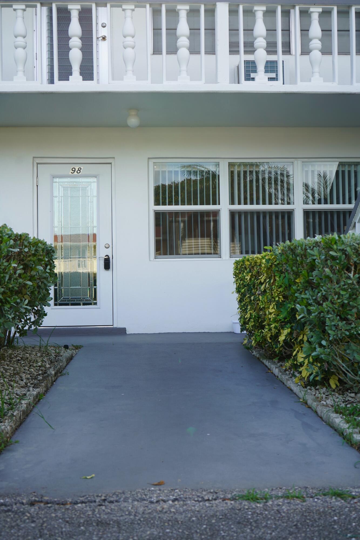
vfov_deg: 45.4
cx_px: 180
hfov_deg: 31.2
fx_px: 645
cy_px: 270
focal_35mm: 43
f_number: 5
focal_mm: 43
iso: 100
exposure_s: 1/125
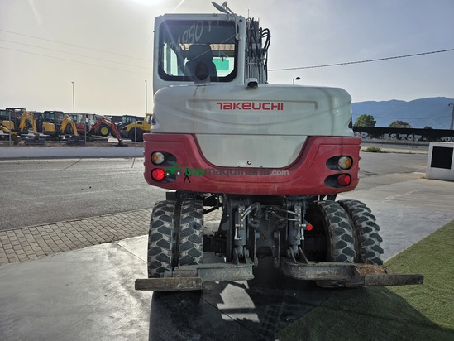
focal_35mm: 23
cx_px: 227
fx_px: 302
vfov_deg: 58.9
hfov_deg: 73.9
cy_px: 170
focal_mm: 6.3
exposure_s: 1/7944
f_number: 1.7
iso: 32
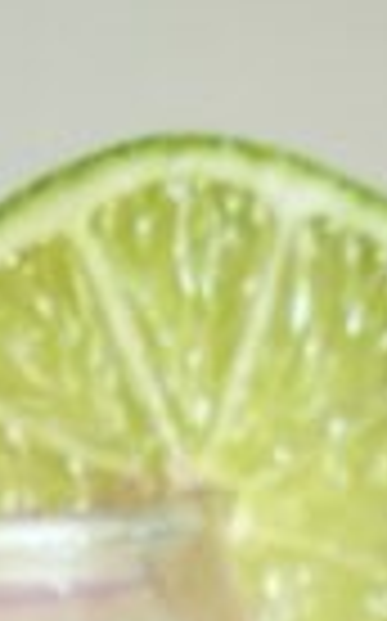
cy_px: 1786
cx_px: -274
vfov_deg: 6.5
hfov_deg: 4.4
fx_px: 5044
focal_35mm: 298
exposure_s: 1/125
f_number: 2.8
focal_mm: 26.2
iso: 800
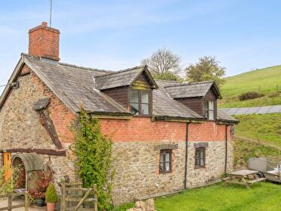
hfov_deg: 48.6
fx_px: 308
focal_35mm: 38
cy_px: 129
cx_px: 107
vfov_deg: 37.5
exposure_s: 1/200
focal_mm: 14
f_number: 8
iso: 400
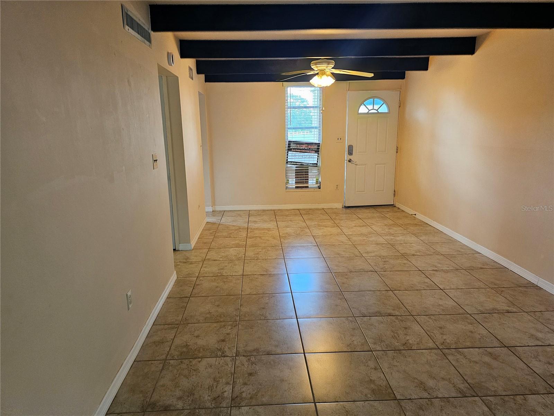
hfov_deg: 73.9
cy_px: 208
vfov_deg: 58.9
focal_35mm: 23
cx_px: 277
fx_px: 368
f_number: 1.7
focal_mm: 6.3
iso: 400
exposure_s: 1/120
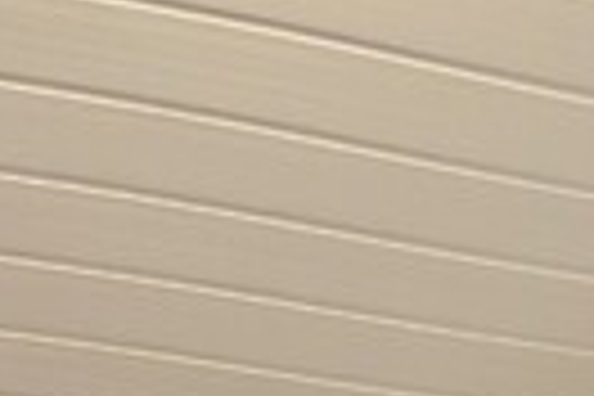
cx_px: -54
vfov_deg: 9.3
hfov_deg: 20.1
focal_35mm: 97
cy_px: 1359
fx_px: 1600
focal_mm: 1.82
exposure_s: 1/50
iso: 100
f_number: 2
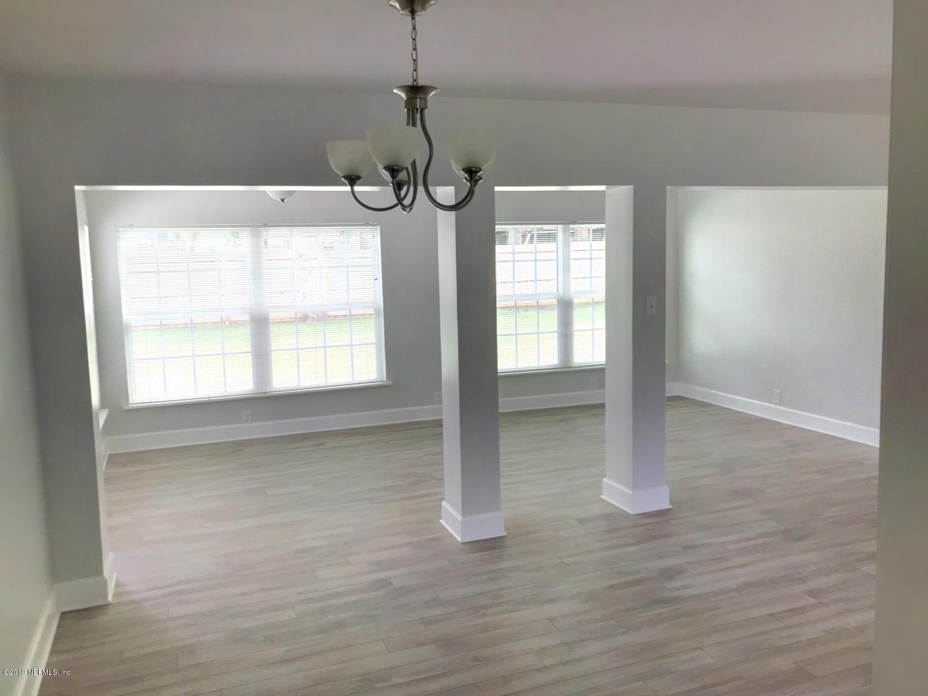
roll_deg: +1.7
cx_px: 464
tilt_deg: -7.1
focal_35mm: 28
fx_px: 751
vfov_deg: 49.7
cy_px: 348
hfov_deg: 63.4
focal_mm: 3.99
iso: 32
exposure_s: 1/30
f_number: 1.8
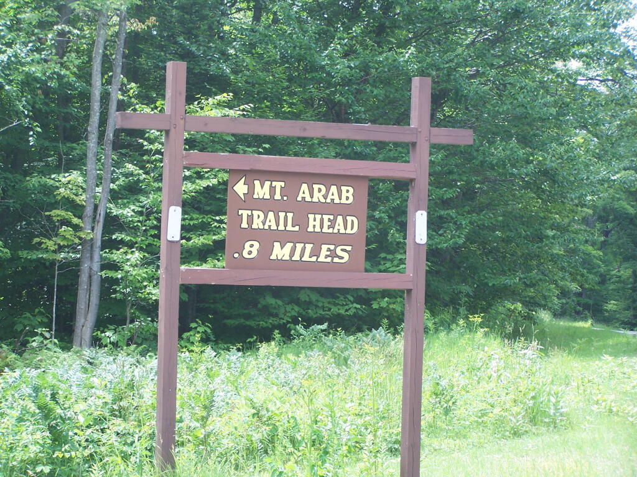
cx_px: 318
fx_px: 2153
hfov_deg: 16.8
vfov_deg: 12.7
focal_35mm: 117
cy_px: 238
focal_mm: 19.4
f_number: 3.2
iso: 80
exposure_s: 1/125
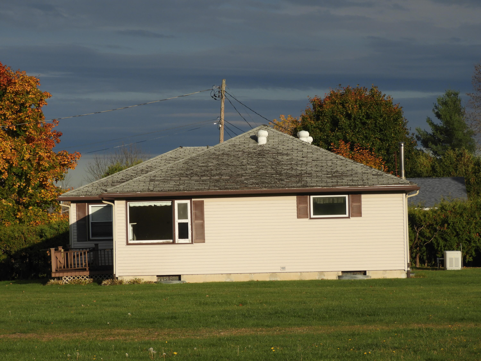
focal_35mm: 150
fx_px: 2084
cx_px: 240
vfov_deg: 9.9
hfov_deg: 13.2
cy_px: 180
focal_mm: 26.9
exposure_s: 1/800
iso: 100
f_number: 5.2
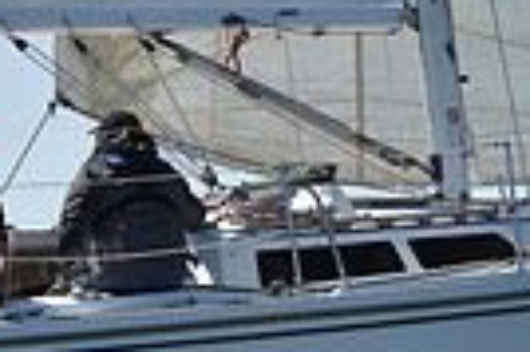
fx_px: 4455
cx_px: 332
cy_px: 45
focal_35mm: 303
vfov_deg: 4.5
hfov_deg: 6.8
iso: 320
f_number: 7.1
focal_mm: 70
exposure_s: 1/800
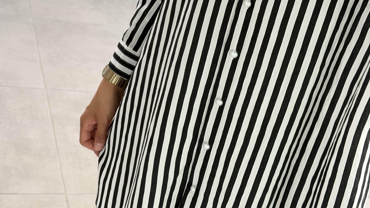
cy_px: 33
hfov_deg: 30.2
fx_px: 687
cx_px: 184
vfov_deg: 17.1
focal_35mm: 70
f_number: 1.78
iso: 64
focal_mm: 6.76
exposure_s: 1/148
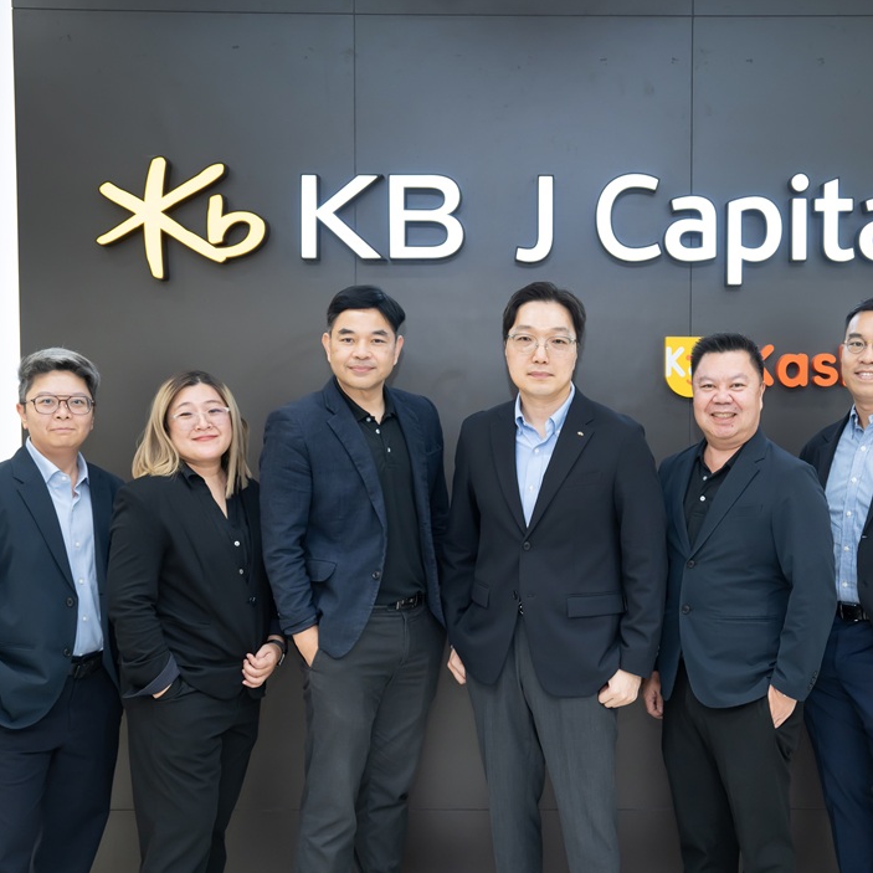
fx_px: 1341
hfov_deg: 35.8
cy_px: 442
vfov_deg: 36.1
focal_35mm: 47
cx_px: 563
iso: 2000
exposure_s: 1/200
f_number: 3.2
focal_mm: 36
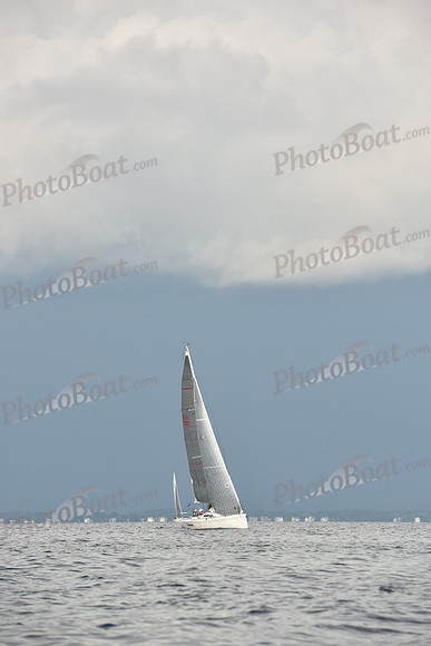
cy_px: 323
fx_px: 3589
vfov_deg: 10.3
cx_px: 216
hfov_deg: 6.9
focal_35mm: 200
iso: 250
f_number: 9
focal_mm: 200
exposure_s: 1/1250
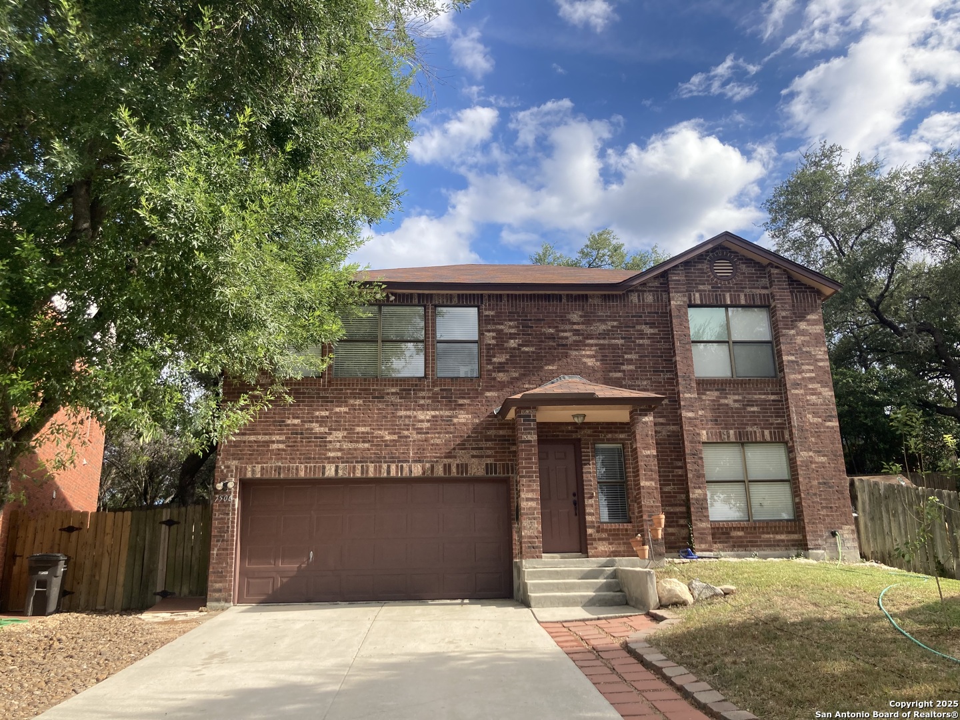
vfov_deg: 49.7
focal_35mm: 28
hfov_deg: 63.4
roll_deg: +0.1
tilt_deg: +16.0
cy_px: 360
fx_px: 777
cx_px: 480
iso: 20
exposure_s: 1/1056
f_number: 1.8
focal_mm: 3.99
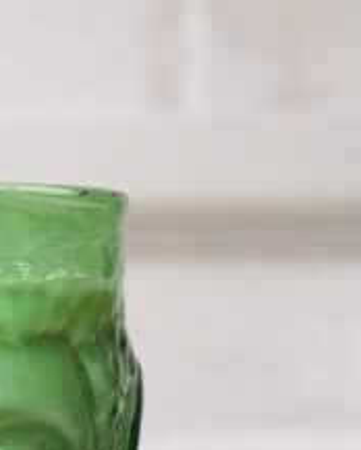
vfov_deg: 4.8
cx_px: -62
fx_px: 5375
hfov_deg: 3.8
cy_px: 263
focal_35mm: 403
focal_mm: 56
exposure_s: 1/250
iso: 200
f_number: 4
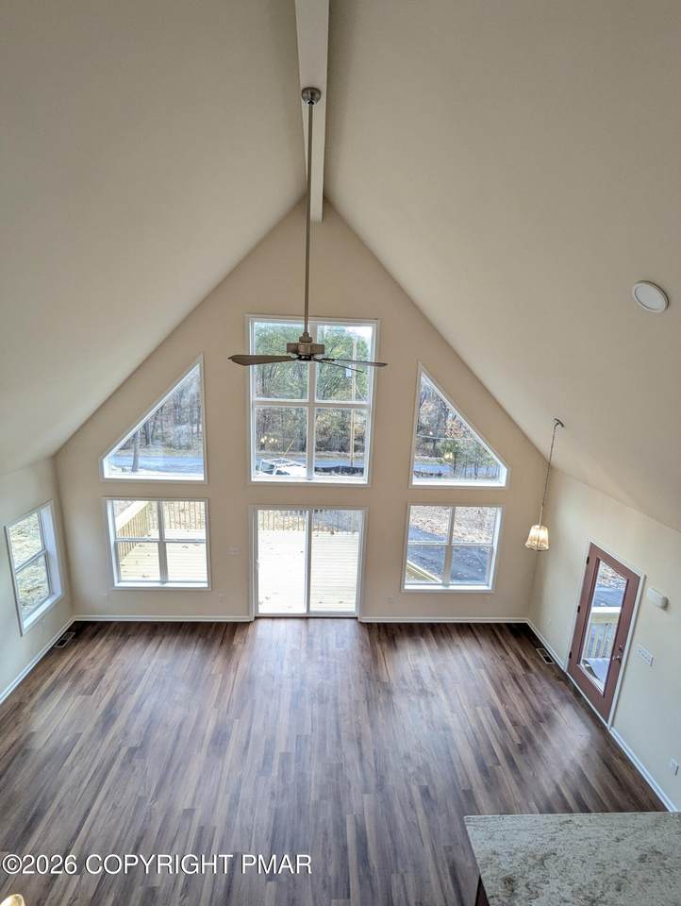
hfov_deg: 78.2
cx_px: 340
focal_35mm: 16
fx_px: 419
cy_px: 453
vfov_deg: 94.4
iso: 128
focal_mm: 2.35
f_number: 2.2
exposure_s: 1/120
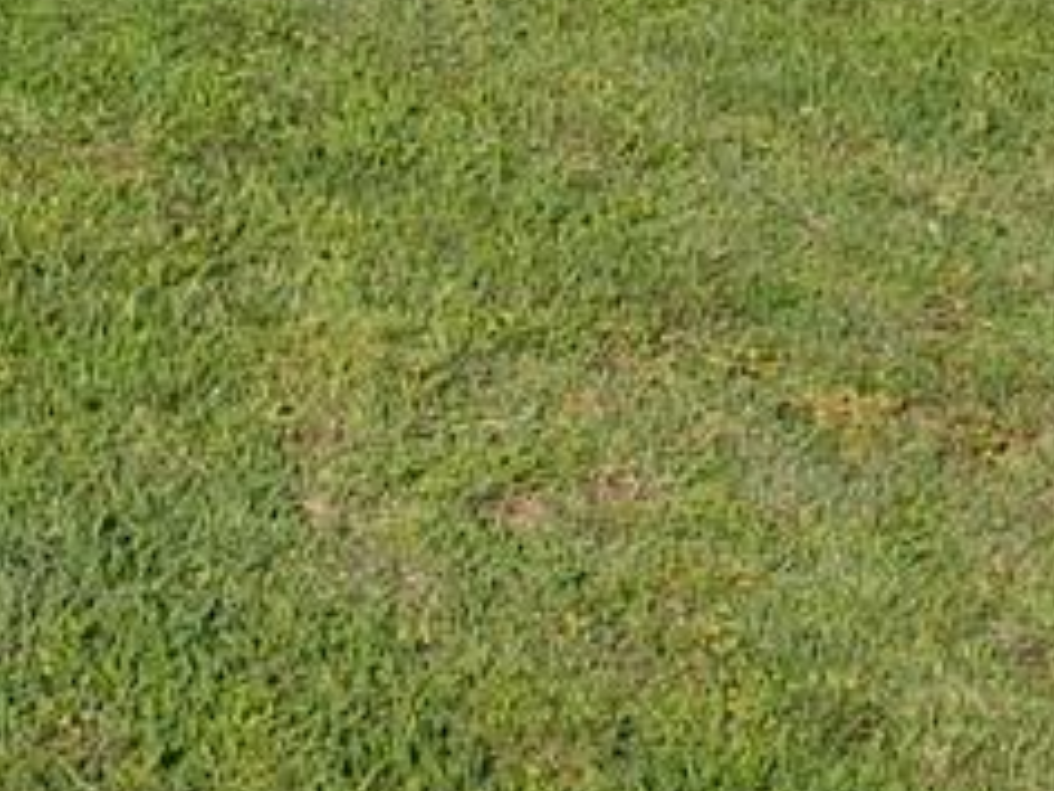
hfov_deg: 15.9
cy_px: -429
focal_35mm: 104
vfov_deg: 13.3
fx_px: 3167
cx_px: -873
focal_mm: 6.9
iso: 22
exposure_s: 1/2208
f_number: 1.68
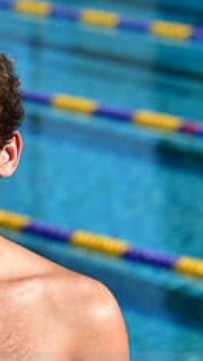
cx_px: -72
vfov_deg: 6.2
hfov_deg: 3.5
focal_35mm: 349
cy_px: 373
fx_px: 3343
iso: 64
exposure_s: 1/250
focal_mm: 135
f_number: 6.3
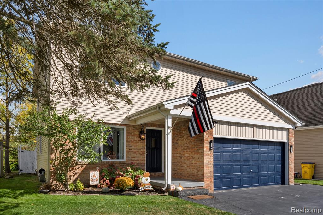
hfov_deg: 76.1
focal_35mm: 23
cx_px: 162
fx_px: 206
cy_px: 108
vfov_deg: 55.1
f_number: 4
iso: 100
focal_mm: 23
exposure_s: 1/1250
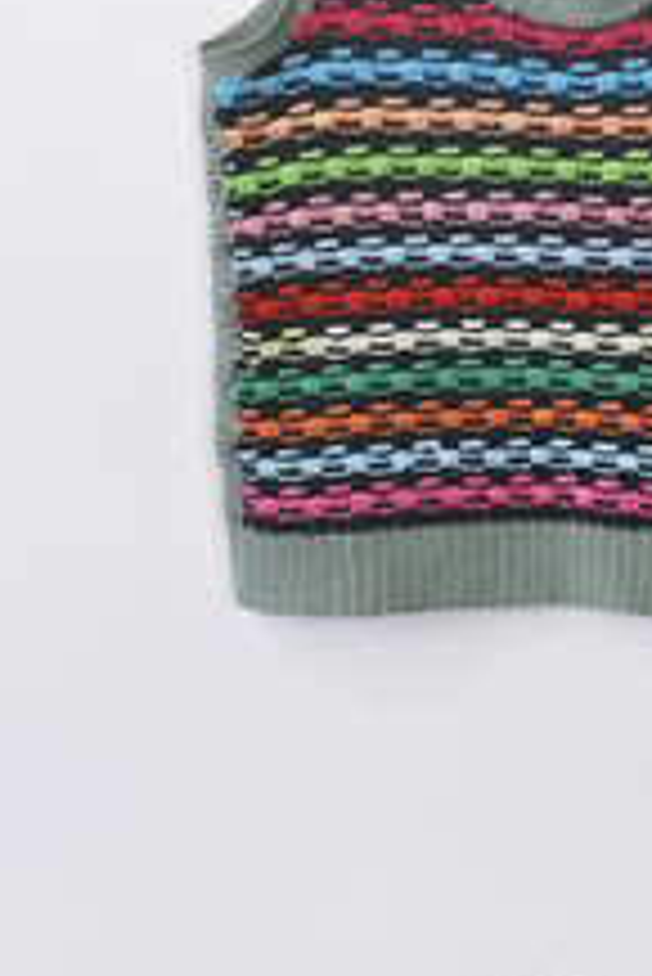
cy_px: 232
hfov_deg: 15.7
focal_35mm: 86
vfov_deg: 23.4
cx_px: 573
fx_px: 2332
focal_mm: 32
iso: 320
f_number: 6.3
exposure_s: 1/40
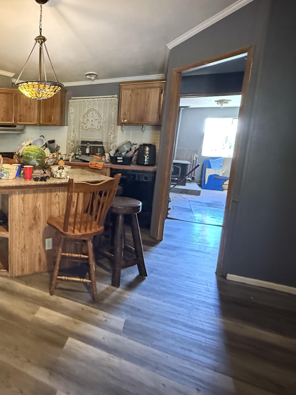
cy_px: 173
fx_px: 251
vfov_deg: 76.1
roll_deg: -0.4
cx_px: 34
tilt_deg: -8.4
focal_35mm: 22
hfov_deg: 54.0
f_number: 2.2
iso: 1250
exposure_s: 1/40
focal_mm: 2.22
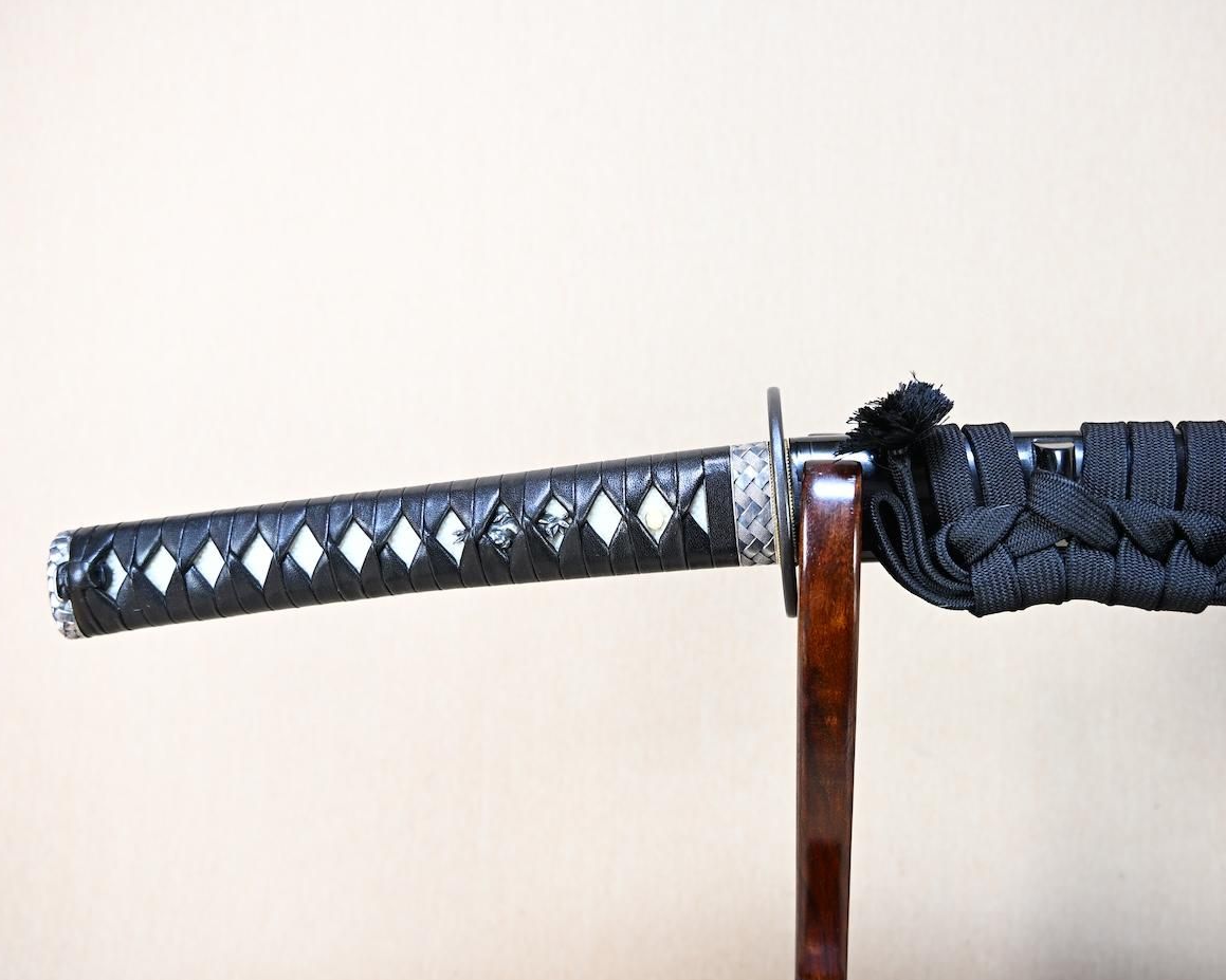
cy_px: 491
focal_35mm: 34
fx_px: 1234
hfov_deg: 52.6
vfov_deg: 43.4
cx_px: 714
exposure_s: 1/2
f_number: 3.5
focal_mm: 20
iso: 100
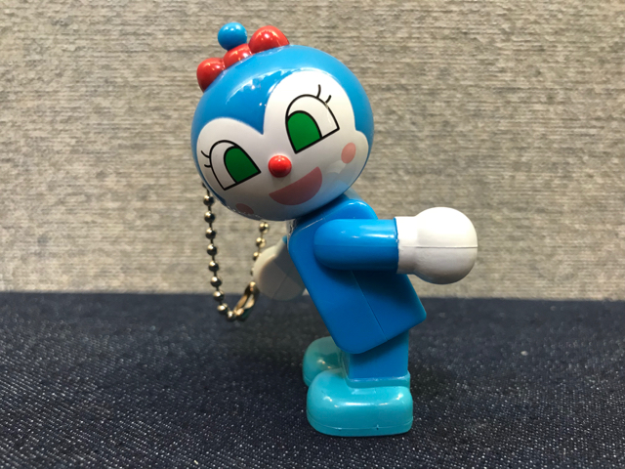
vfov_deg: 49.7
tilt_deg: -11.8
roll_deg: -1.0
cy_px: 234
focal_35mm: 28
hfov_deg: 63.4
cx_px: 312
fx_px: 506
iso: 40
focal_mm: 3.99
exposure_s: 1/17
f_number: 1.8
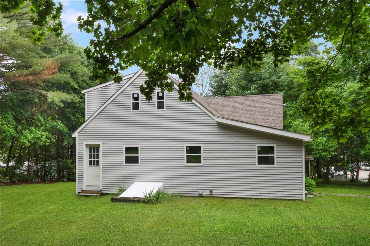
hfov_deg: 53.1
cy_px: 123
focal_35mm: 36
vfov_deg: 36.9
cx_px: 185
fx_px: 370
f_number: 14
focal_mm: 24
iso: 400
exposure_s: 1/30
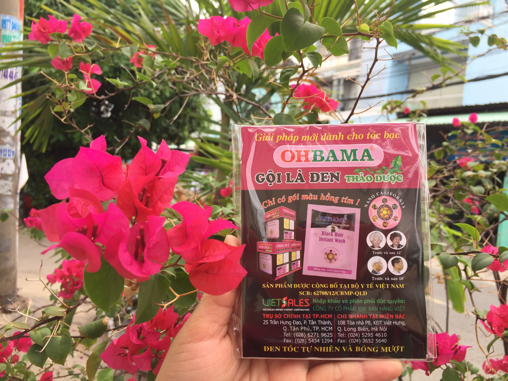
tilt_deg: +1.0
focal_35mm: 29
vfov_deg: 48.2
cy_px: 190
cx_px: 254
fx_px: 426
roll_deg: -7.2
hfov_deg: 61.7
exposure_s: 1/316
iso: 32
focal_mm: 4.15
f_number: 2.2
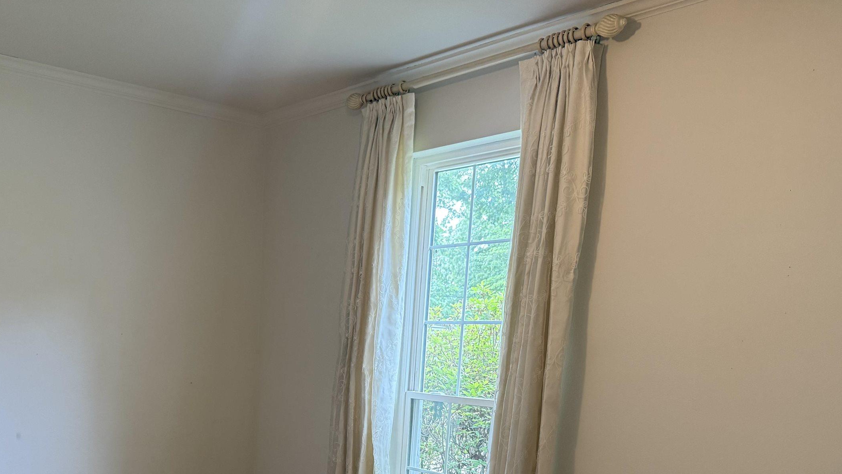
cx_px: 301
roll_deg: -2.8
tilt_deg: -6.6
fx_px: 848
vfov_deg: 29.4
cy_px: 457
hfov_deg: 52.1
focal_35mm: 38
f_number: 1.78
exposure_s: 1/120
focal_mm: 6.76
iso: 250
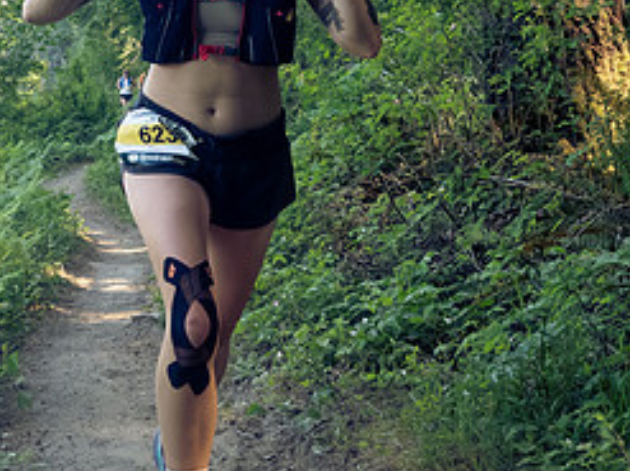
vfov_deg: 18.2
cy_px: 73
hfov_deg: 23.2
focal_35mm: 80
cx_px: -38
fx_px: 1455
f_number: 2.8
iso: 1600
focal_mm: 17
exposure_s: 1/1000
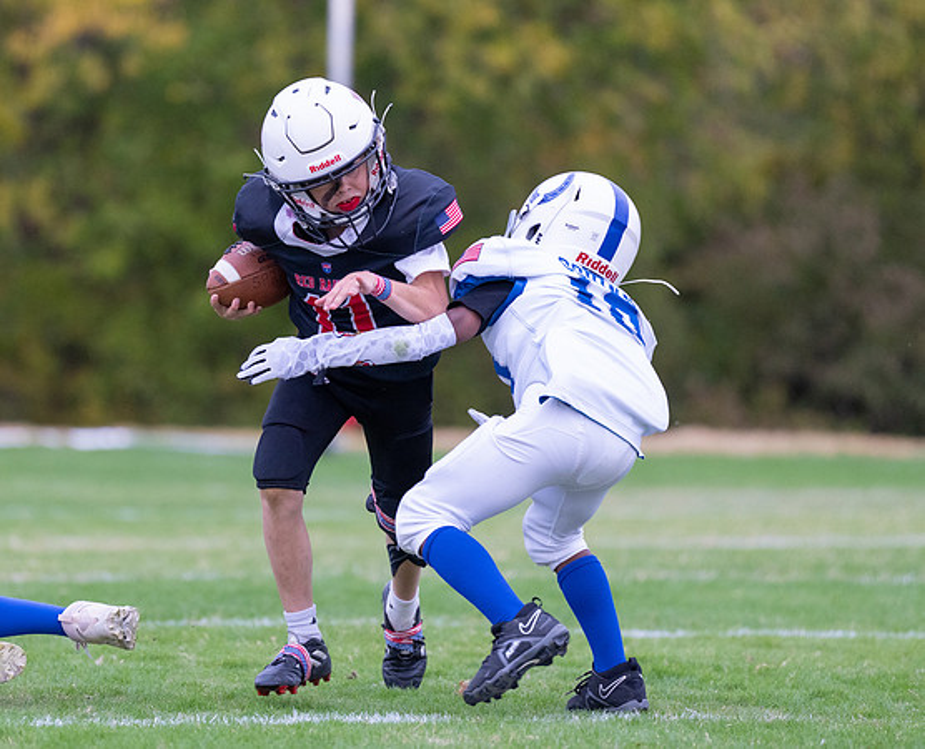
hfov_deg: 6.0
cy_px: 346
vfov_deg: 4.8
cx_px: 292
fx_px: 8846
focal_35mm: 322
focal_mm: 200
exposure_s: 1/1250
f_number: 2.8
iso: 2000
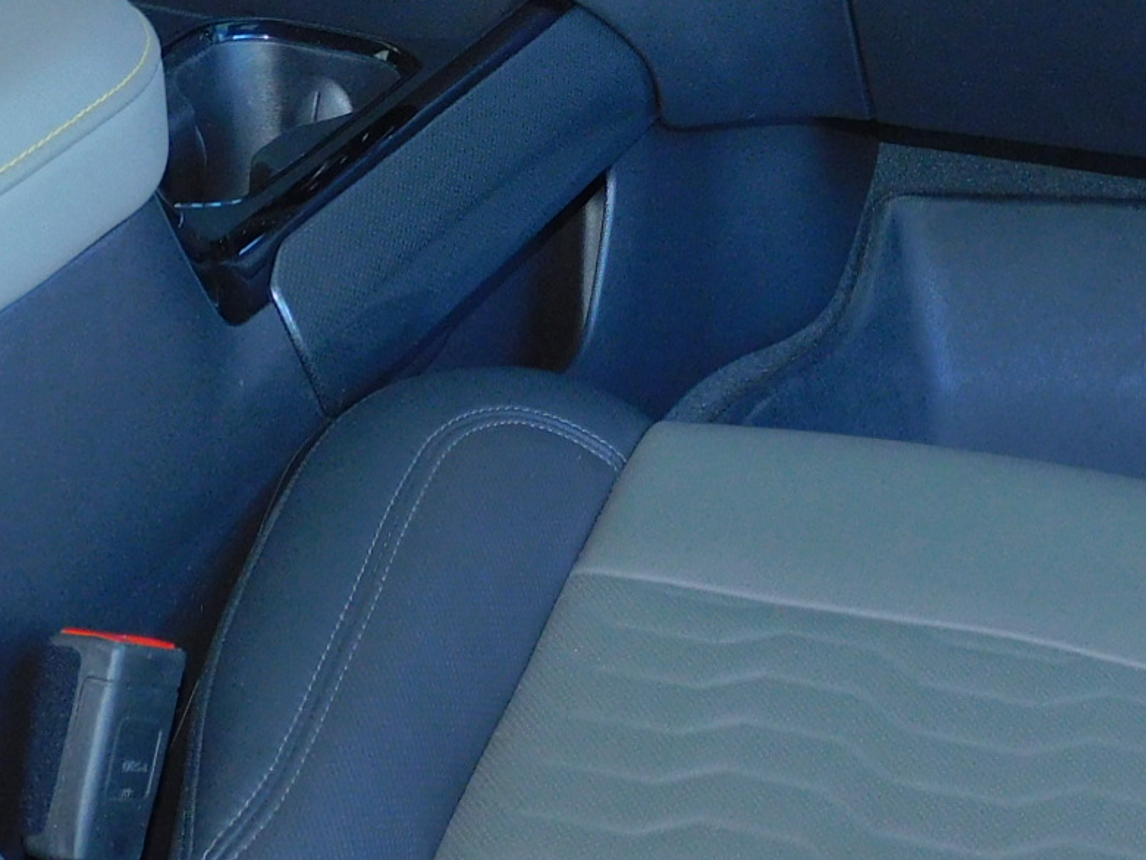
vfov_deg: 15.2
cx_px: 558
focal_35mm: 96
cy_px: 65
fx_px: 3179
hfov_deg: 20.4
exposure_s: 1/30
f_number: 3.6
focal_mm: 5.9
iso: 250
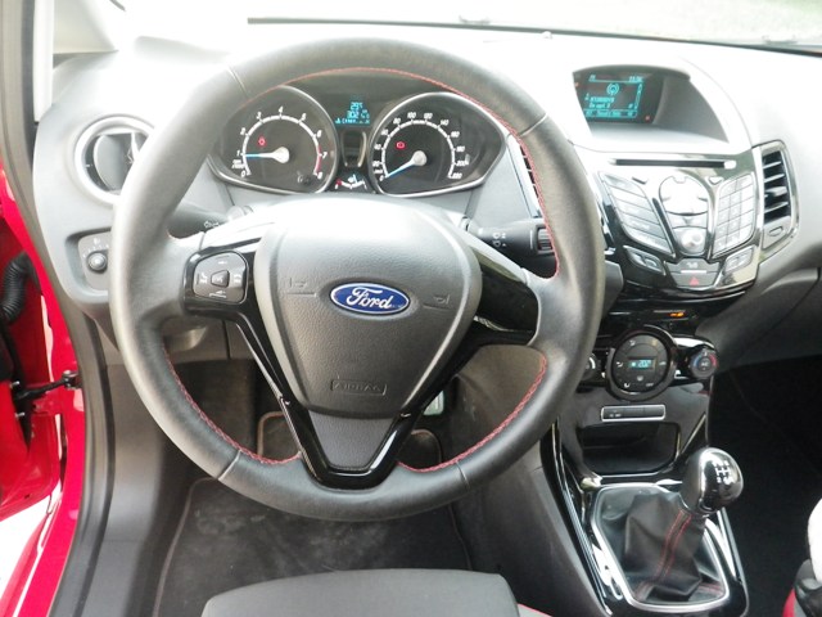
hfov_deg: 63.4
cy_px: 308
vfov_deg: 49.7
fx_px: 665
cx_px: 411
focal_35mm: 28
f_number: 3.5
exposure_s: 1/50
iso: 400
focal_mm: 5
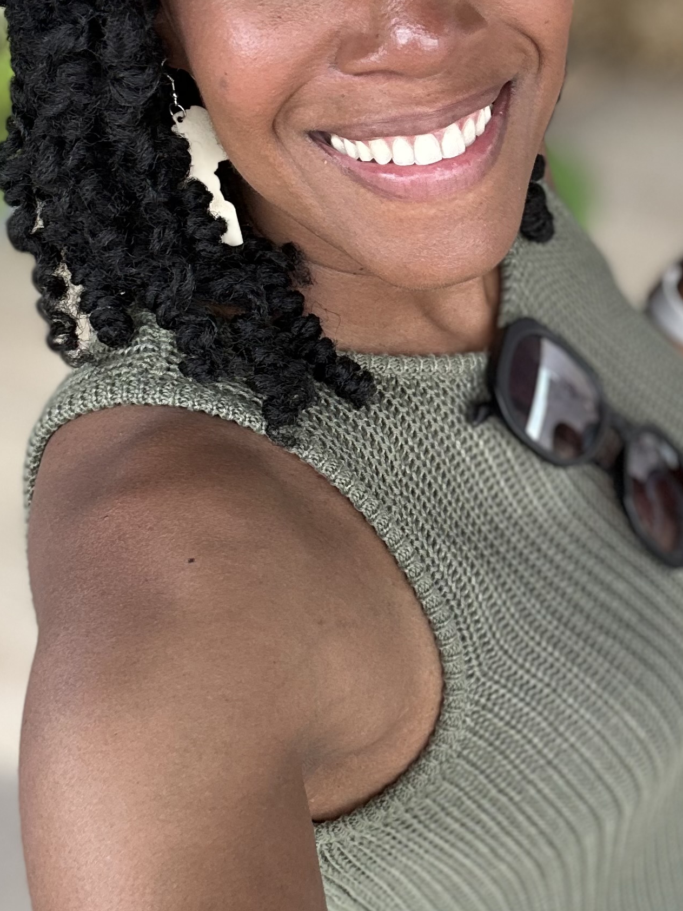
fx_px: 1447
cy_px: 346
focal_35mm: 55
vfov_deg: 34.8
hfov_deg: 26.2
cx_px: 520
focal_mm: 2.69
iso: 40
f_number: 1.9
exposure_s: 1/121
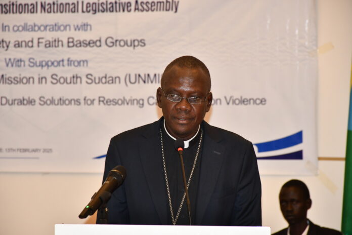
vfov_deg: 6.5
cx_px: 176
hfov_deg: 9.8
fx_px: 2053
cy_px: 118
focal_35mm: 210
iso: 1250
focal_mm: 140
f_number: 8
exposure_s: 1/60
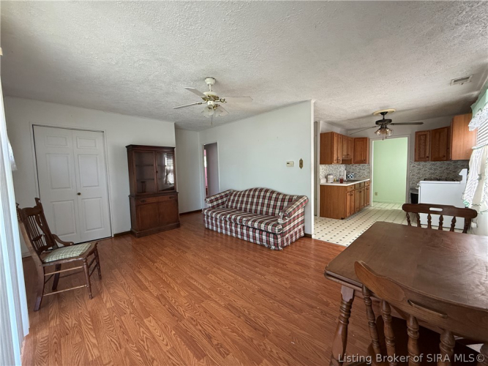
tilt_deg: -3.7
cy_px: 183
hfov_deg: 102.1
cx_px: 244
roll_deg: +1.8
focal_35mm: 14
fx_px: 197
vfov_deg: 85.7
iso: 320
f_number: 2.2
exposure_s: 1/99
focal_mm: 2.22
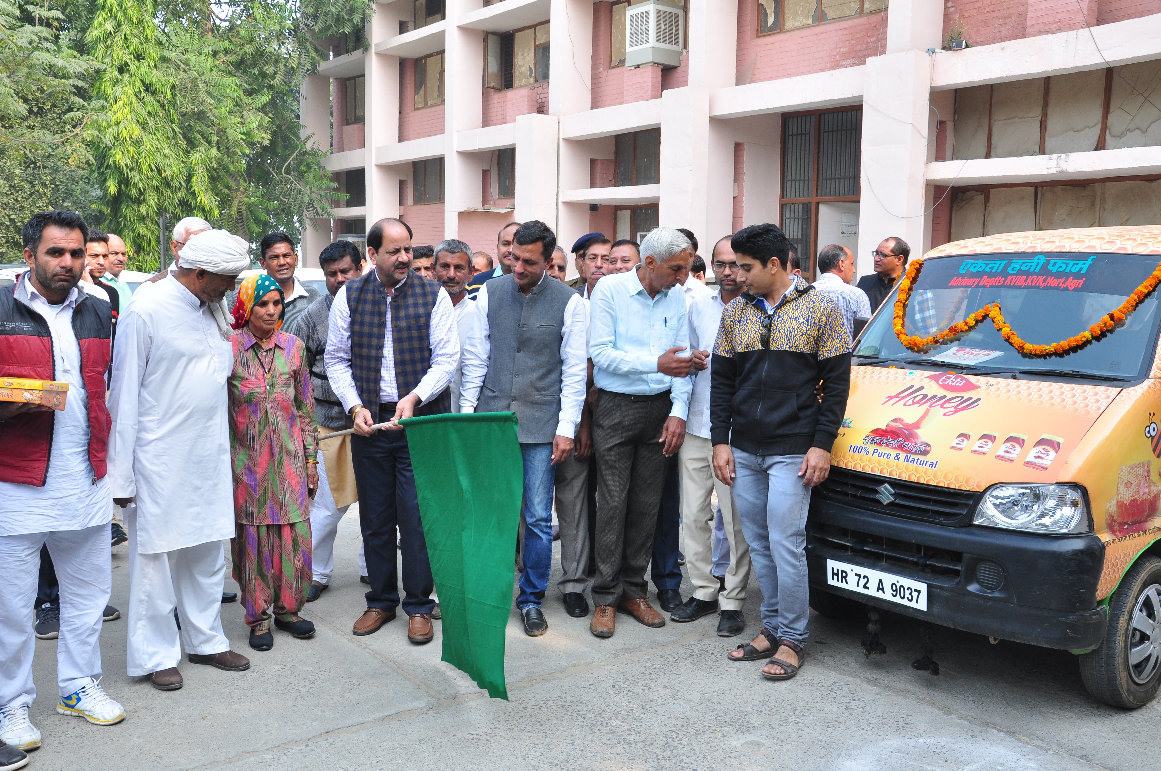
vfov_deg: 39.9
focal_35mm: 33
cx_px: 580
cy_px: 386
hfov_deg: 57.3
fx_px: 1063
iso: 320
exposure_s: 1/125
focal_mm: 22
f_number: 9
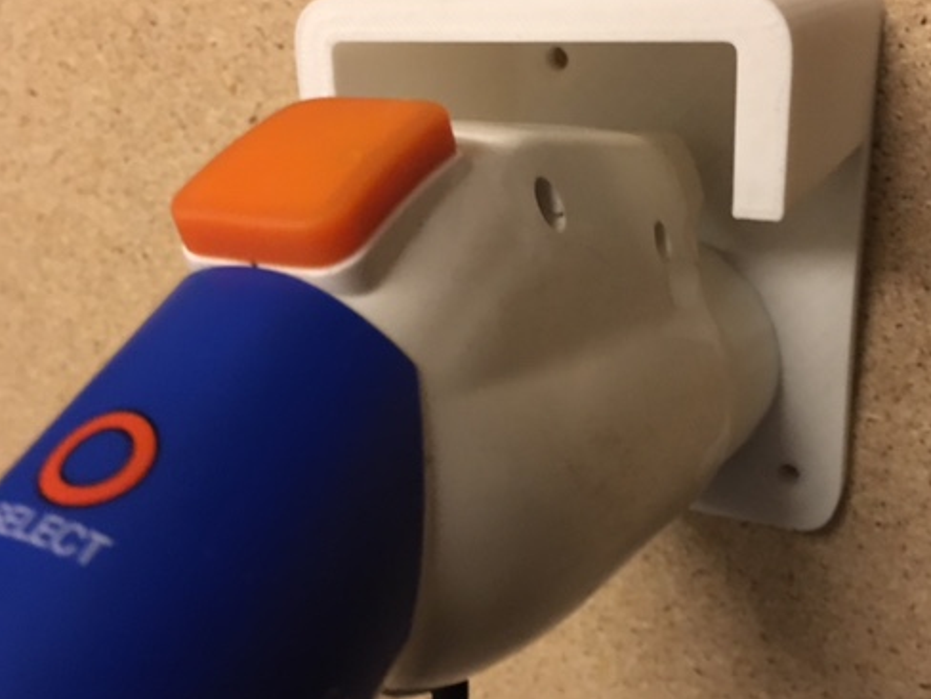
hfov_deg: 48.9
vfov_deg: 37.7
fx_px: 1022
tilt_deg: -19.5
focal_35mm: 38
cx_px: 519
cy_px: 325
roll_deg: +8.4
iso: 500
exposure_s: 1/17
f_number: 2.2
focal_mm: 4.15
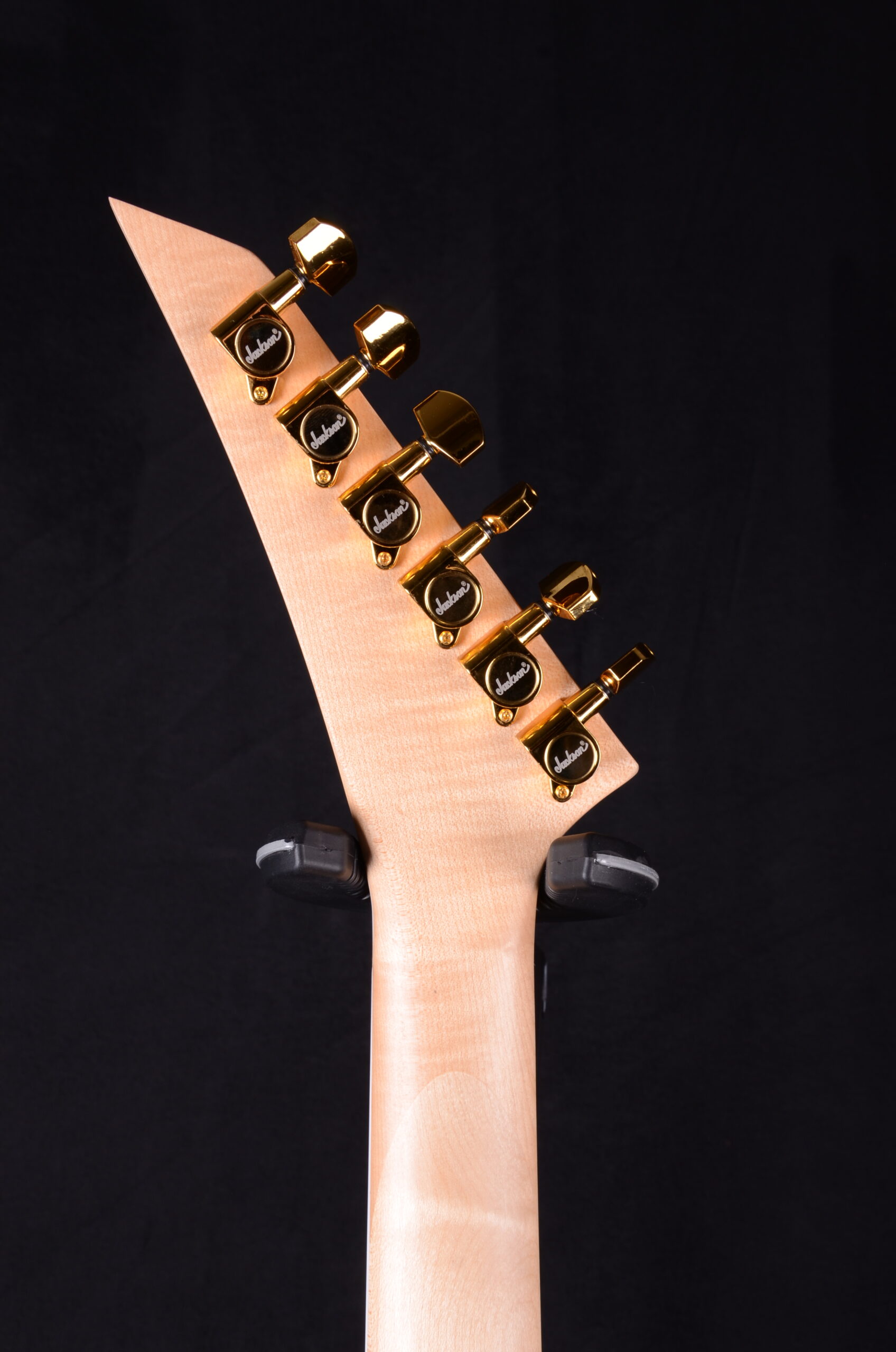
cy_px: 676
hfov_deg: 34.1
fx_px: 1462
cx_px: 448
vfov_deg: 49.6
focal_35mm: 39
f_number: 13
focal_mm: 26
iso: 200
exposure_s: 1/200
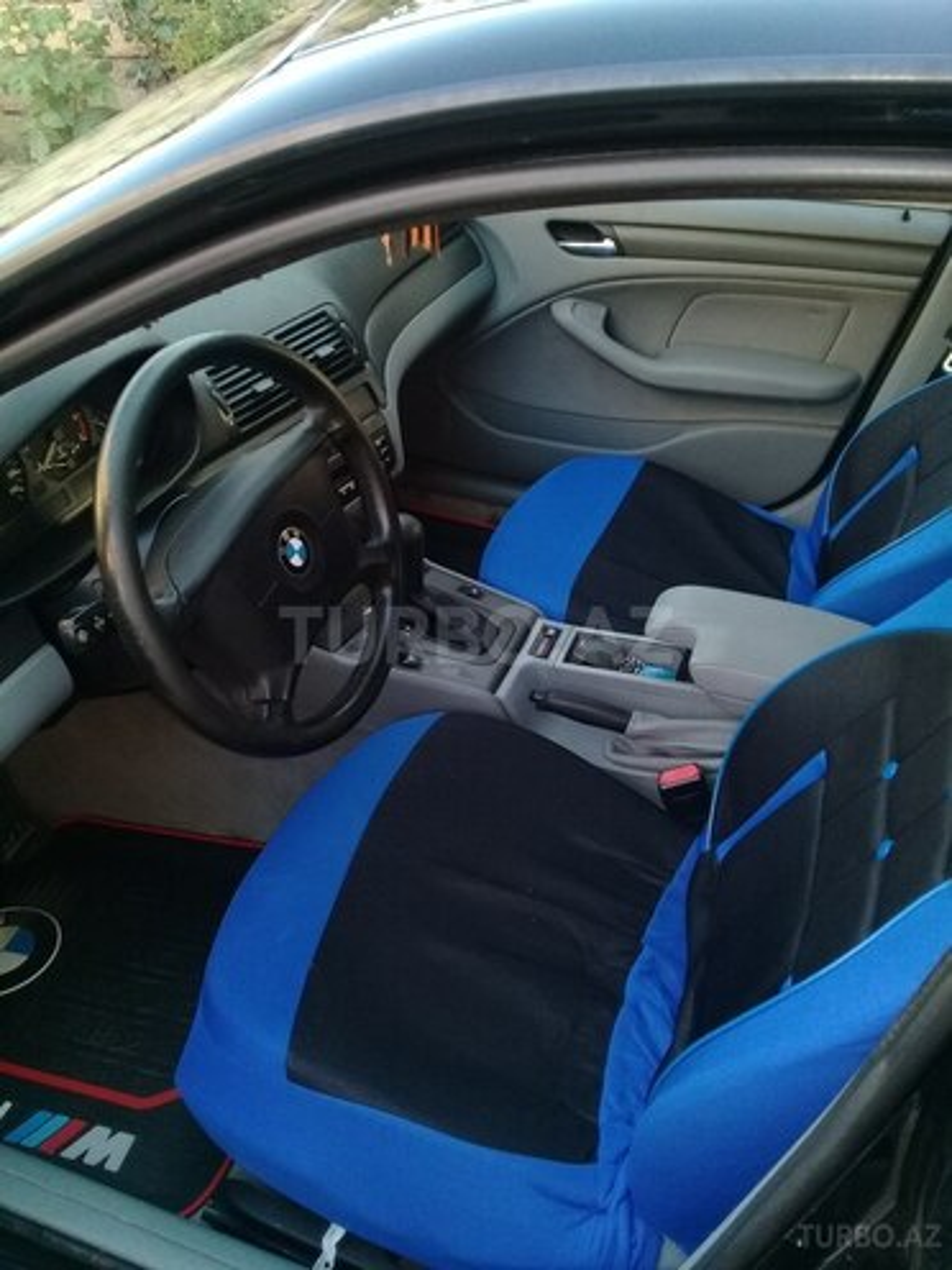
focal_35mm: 31
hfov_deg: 45.4
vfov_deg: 58.4
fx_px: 1137
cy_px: 635
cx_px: 476
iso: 80
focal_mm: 3.3
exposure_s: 1/33
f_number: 2.2
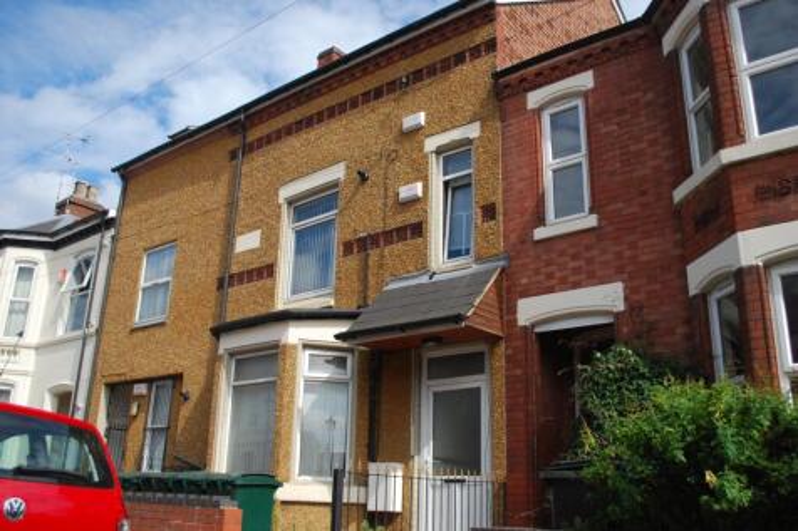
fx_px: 731
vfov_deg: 39.9
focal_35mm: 33
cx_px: 399
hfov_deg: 57.2
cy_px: 266
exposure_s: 1/4000
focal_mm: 22
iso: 500
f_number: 4.5
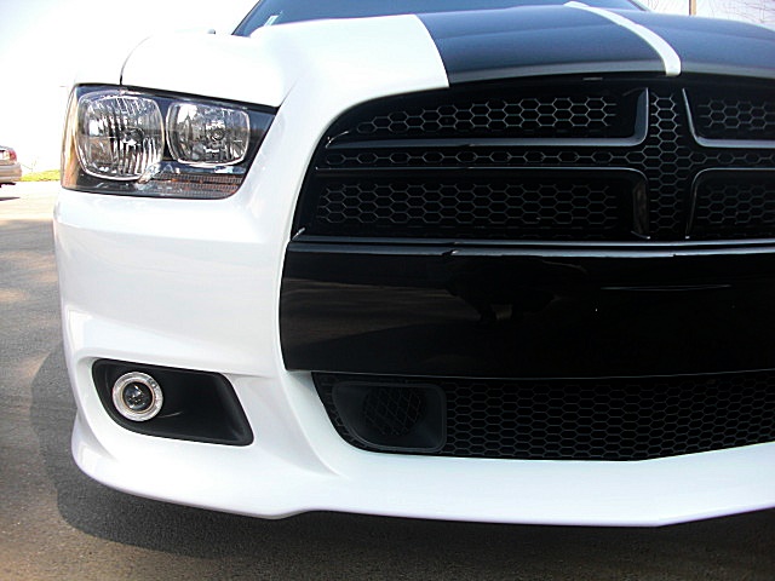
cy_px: 290
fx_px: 806
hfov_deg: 51.4
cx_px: 388
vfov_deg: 39.7
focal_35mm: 36
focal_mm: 6.3
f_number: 2.8
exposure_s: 1/250
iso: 50
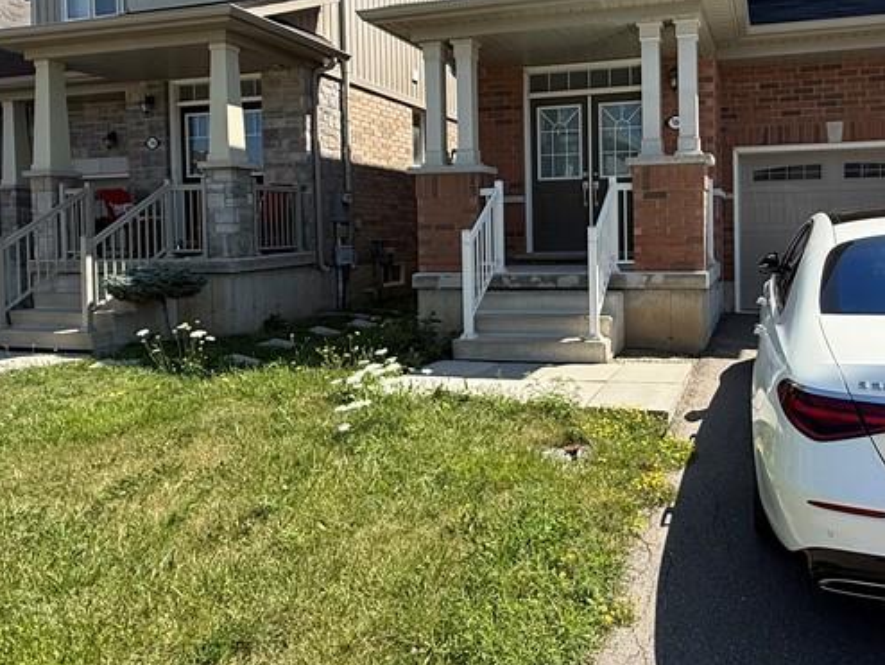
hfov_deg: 60.3
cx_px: 584
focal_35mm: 29
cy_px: 251
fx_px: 742
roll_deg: +0.4
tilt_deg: -2.1
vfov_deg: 47.8
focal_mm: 2.22
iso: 64
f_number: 2.2
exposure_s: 1/1534
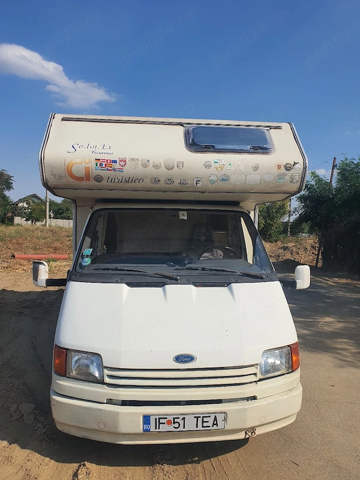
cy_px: 240
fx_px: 361
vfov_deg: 67.3
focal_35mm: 26
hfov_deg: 53.1
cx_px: 180
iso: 50
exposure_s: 1/3333
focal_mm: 4.3
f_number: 2.4
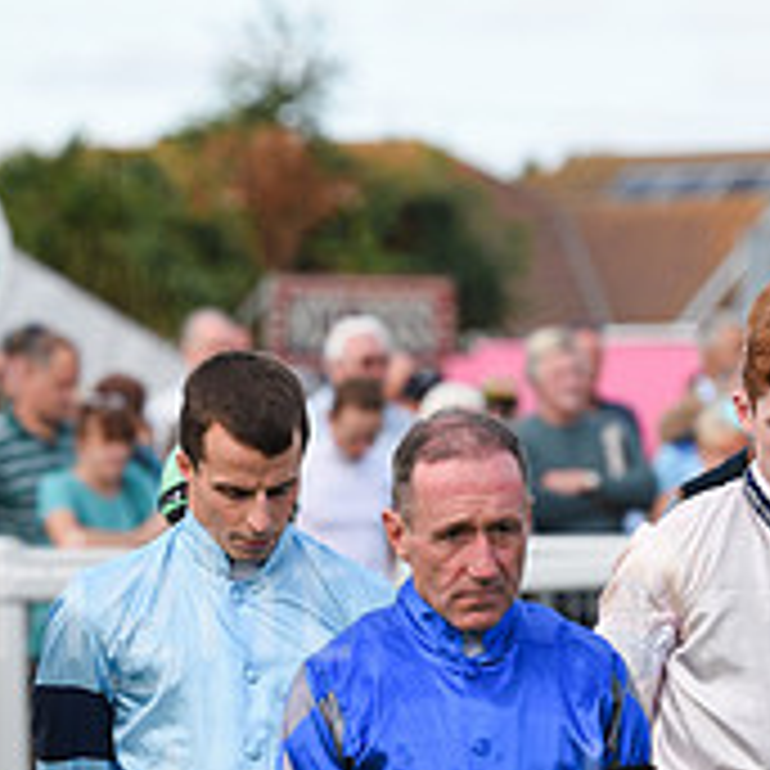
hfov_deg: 3.9
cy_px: 847
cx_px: 113
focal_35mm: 447
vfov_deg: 3.9
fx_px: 11249
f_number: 5.6
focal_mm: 200
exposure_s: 1/1250
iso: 400
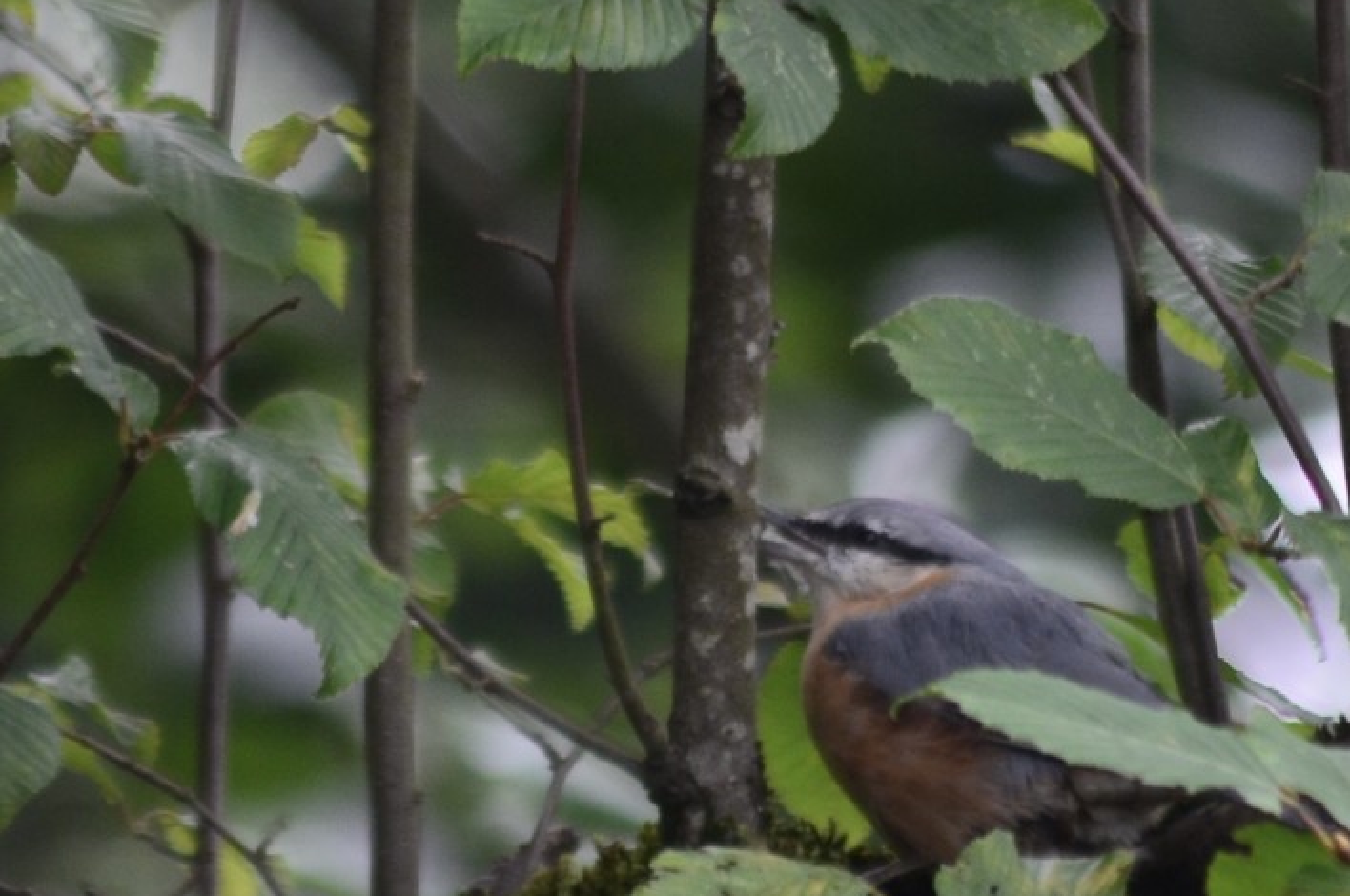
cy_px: 658
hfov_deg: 3.1
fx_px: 24978
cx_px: 955
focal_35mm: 667
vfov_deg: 2.1
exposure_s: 1/80
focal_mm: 300
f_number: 5.6
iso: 500
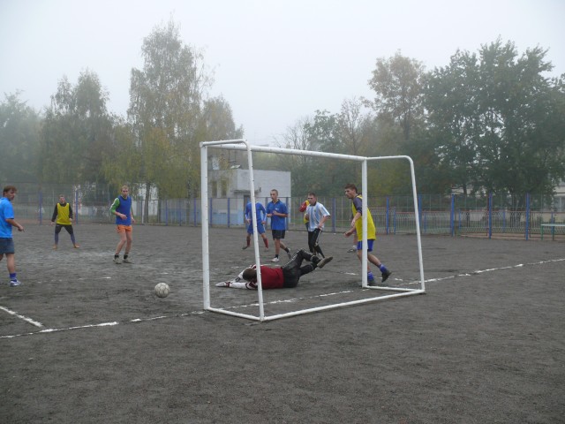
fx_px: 571
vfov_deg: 40.7
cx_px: 282
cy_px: 212
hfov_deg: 52.6
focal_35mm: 35
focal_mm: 7.4
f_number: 2.8
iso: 200
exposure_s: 1/250
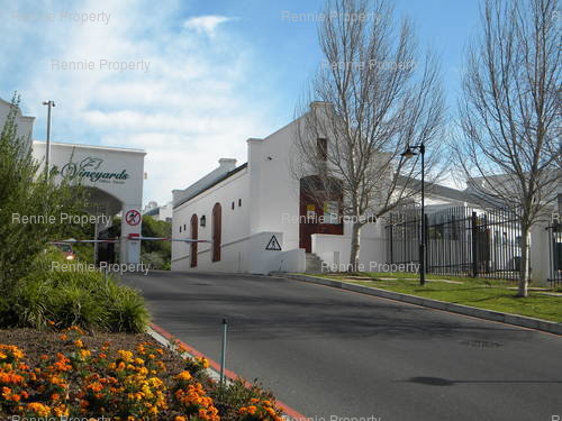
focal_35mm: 47
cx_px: 281
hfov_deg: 40.4
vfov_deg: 30.9
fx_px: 763
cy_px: 210
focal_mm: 8.6
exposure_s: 1/715
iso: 80
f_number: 3.9
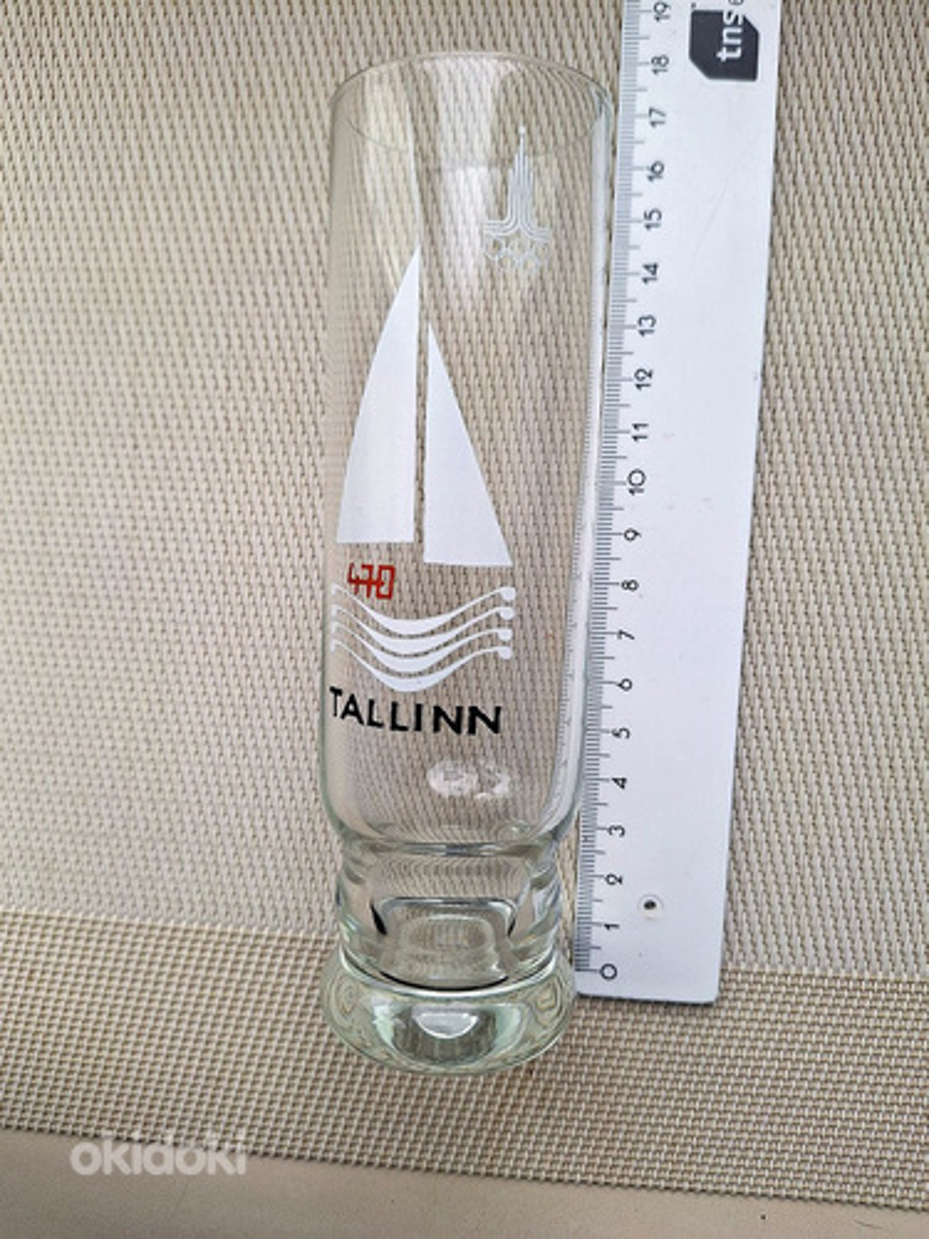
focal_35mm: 25
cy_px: 620
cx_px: 464
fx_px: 895
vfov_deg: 69.4
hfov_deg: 54.9
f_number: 1.8
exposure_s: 1/119
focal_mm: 4.69
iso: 32
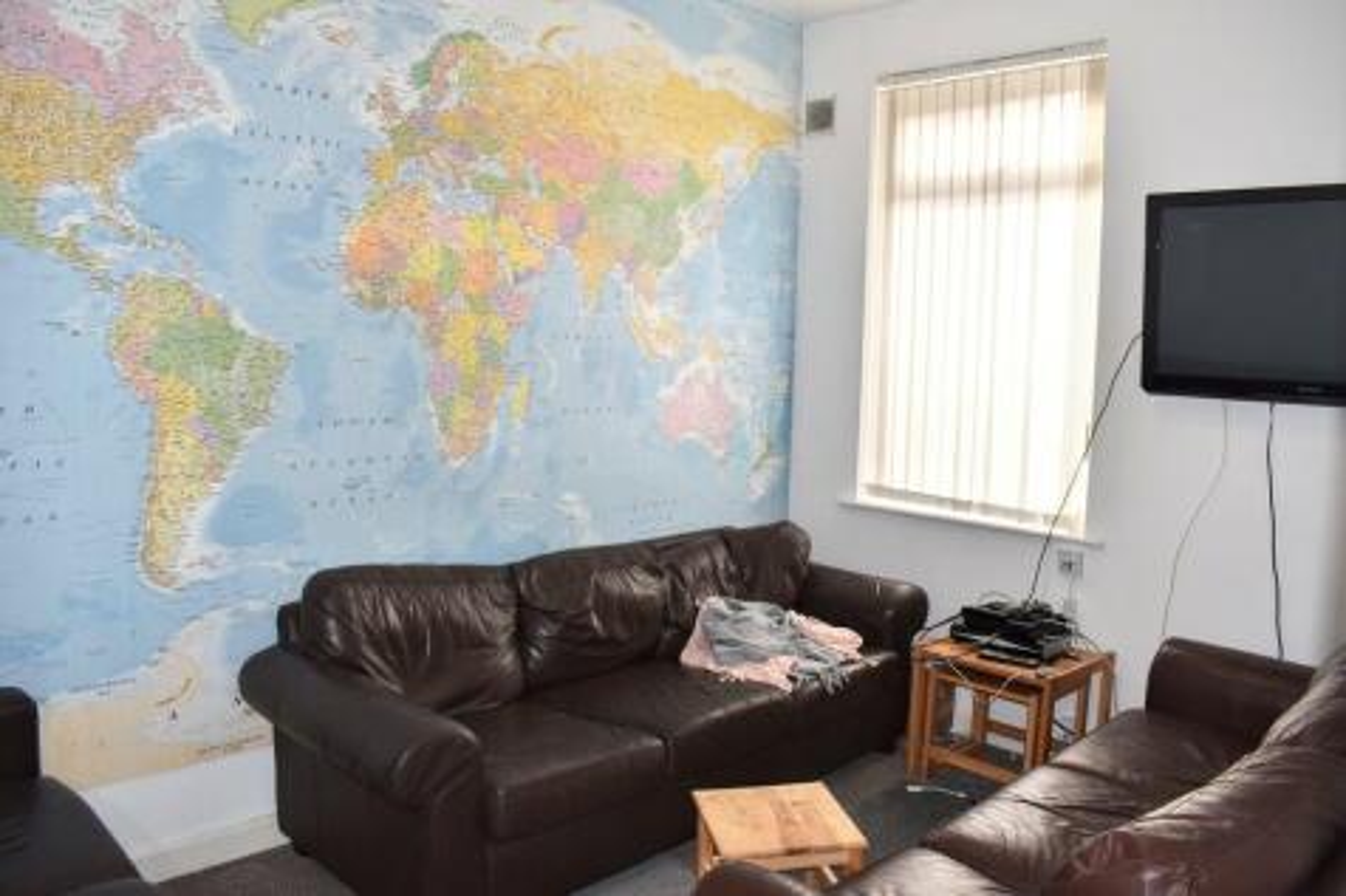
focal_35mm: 27
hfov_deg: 67.4
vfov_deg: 47.9
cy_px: 448
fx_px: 1009
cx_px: 673
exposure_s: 1/125
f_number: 5.6
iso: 250
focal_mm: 18
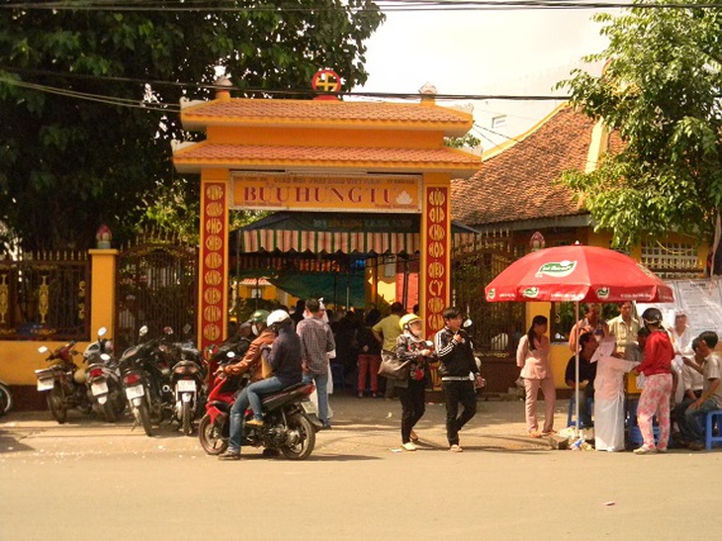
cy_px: 270
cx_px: 361
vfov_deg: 26.1
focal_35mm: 56
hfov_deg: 34.4
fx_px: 1168
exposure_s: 1/834
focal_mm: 10.1
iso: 800
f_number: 8.2
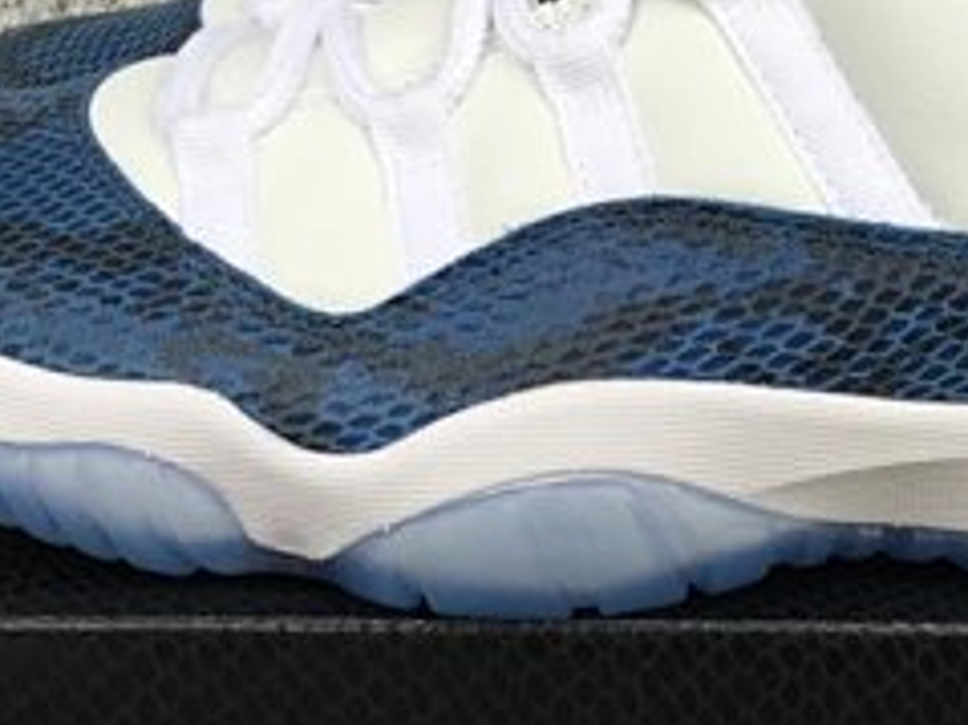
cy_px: 417
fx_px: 2320
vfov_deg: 17.8
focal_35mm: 83
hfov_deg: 23.4
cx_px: 697
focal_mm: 3.3
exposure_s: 1/100
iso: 25
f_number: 2.4
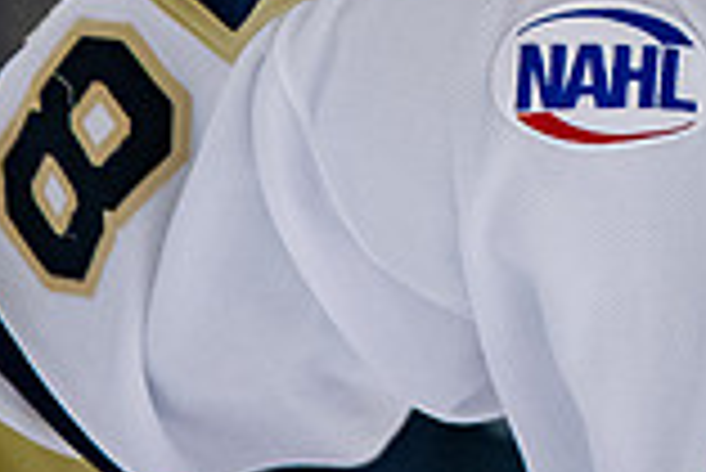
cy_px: -630
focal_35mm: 1513
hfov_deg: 1.4
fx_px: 29698
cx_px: 1130
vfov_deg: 0.9
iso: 2000
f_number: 3.2
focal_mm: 200
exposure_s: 1/800
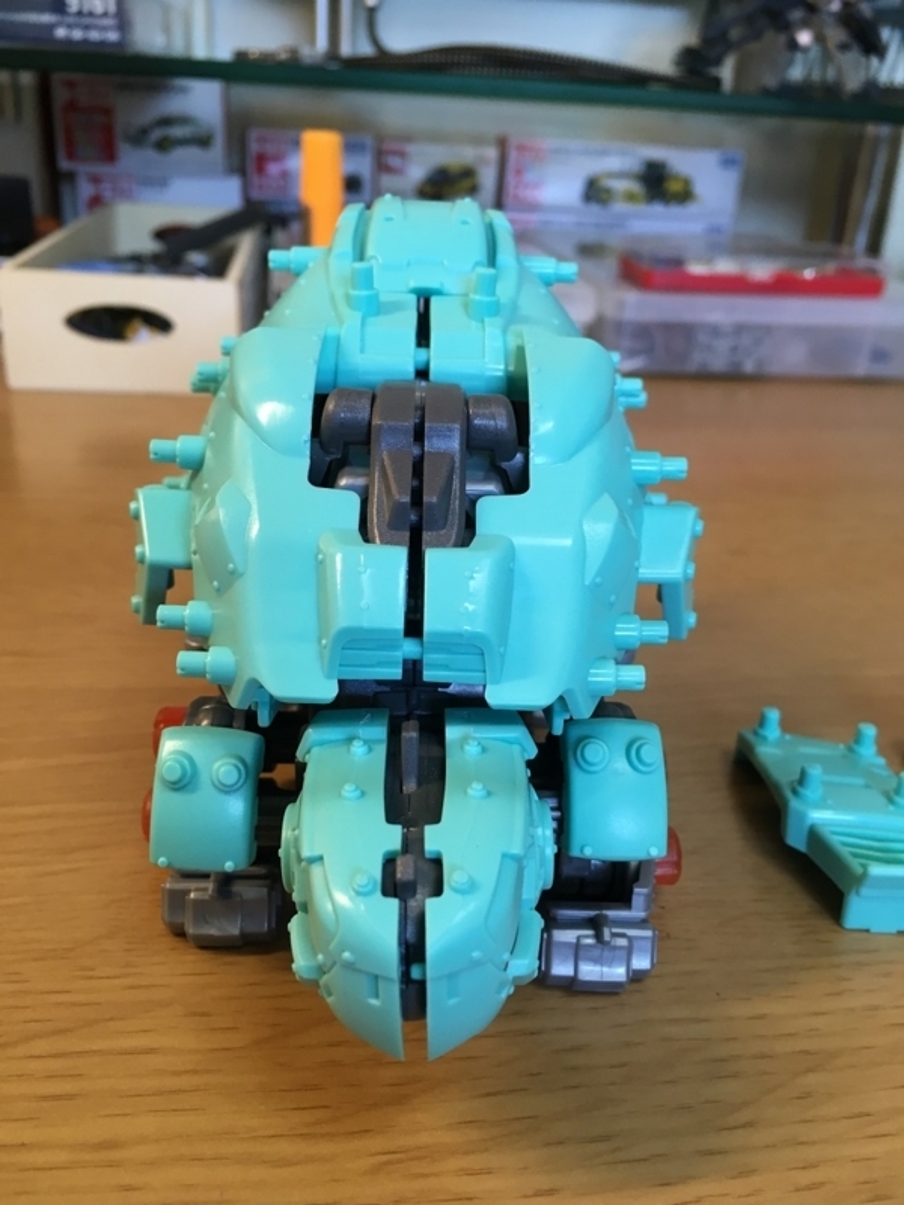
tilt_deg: -26.0
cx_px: 452
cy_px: 602
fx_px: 1010
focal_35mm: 29
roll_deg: -3.5
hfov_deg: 48.2
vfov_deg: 61.7
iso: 64
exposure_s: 1/30
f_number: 2.2
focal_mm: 4.15
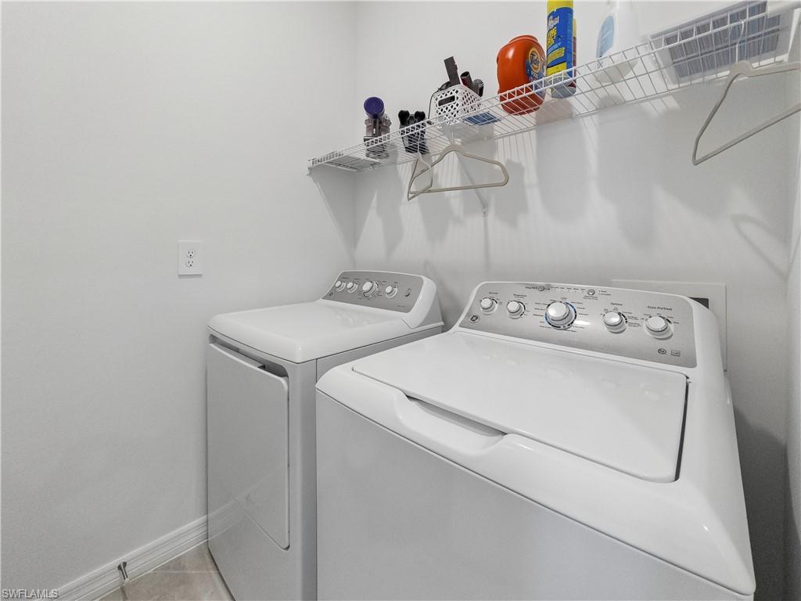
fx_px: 324
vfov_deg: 85.7
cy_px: 300
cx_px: 400
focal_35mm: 14
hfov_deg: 102.1
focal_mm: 2.2
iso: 64
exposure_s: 1/60
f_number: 2.2
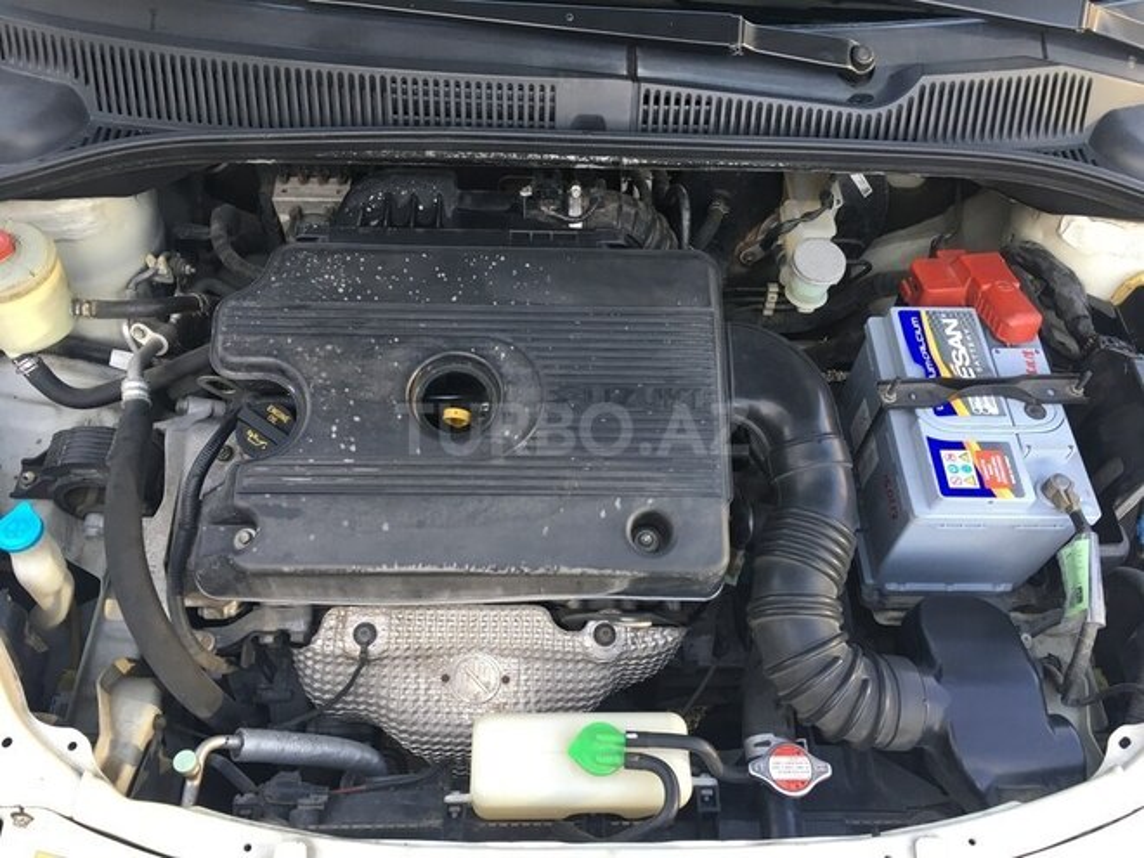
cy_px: 429
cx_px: 572
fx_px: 958
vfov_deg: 48.2
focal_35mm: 29
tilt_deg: -53.2
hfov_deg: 61.7
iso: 25
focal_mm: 4.15
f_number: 2.2
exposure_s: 1/33
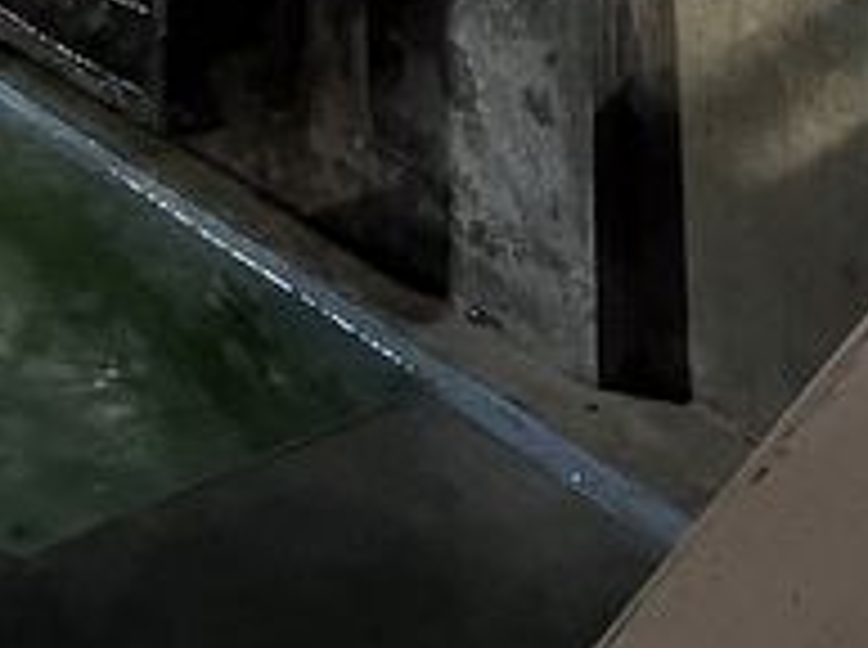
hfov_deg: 18.2
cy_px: -662
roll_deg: +1.6
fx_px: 2703
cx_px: 490
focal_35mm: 108
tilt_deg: -7.8
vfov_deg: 12.1
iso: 800
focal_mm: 5.1
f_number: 1.6
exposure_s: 1/30
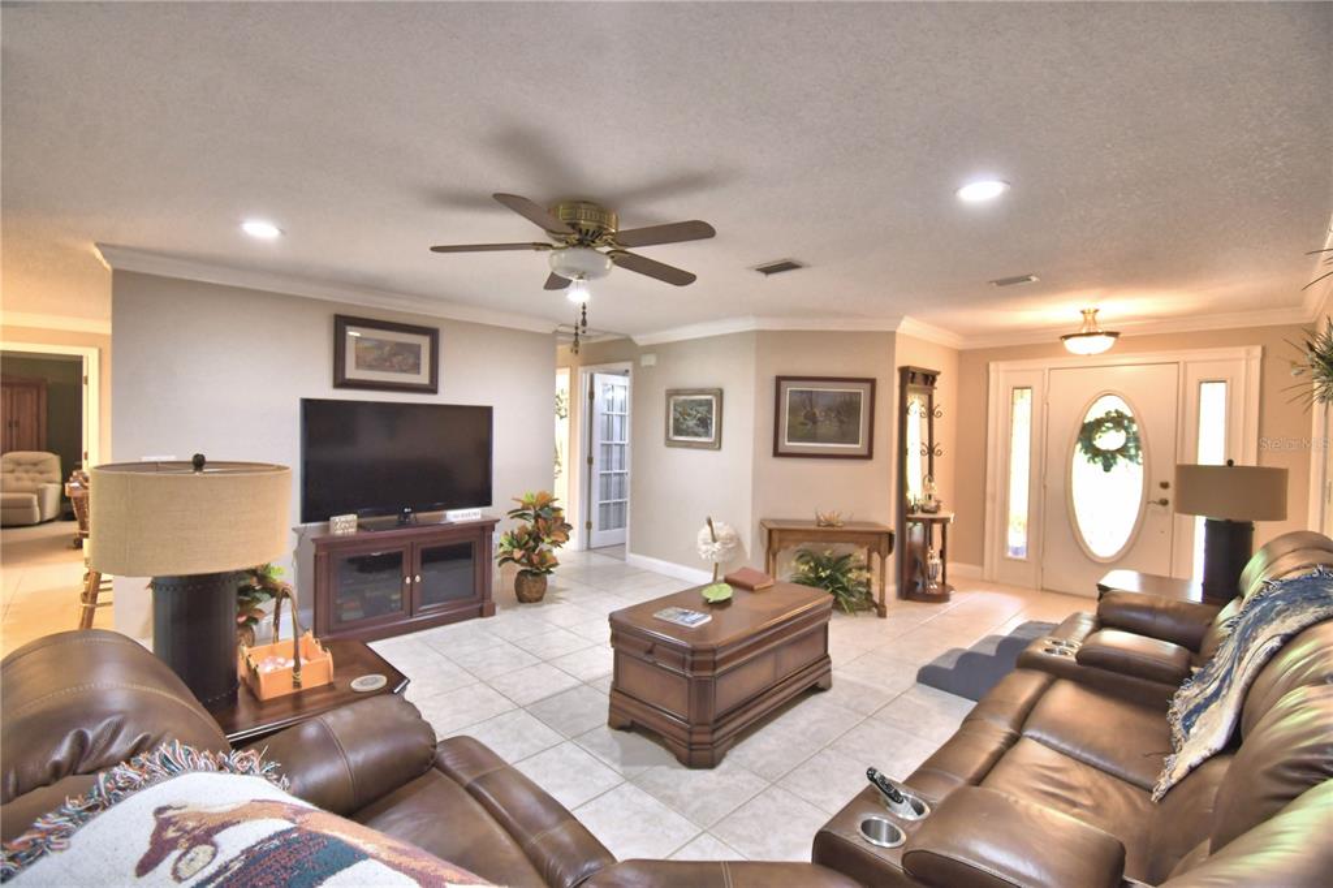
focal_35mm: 15
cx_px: 666
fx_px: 555
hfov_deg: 100.4
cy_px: 444
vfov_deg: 77.3
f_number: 4.5
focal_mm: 10
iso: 450
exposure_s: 1/30
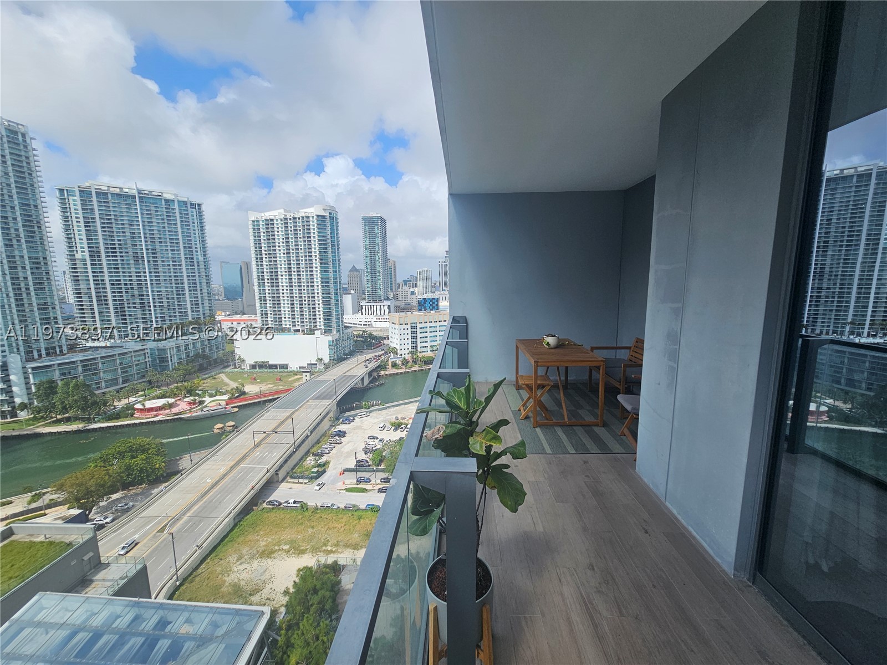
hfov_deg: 106.2
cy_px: 332
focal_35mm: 13
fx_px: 333
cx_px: 444
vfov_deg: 89.9
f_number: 2.2
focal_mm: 2.2
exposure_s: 1/2524
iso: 50
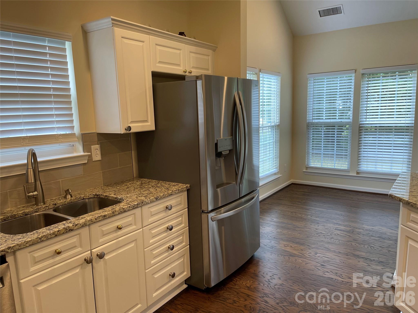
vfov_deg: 53.1
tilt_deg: -10.0
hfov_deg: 67.3
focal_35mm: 26
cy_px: 156
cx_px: 209
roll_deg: +2.6
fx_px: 314
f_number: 1.6
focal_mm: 5.1
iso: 100
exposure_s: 1/120
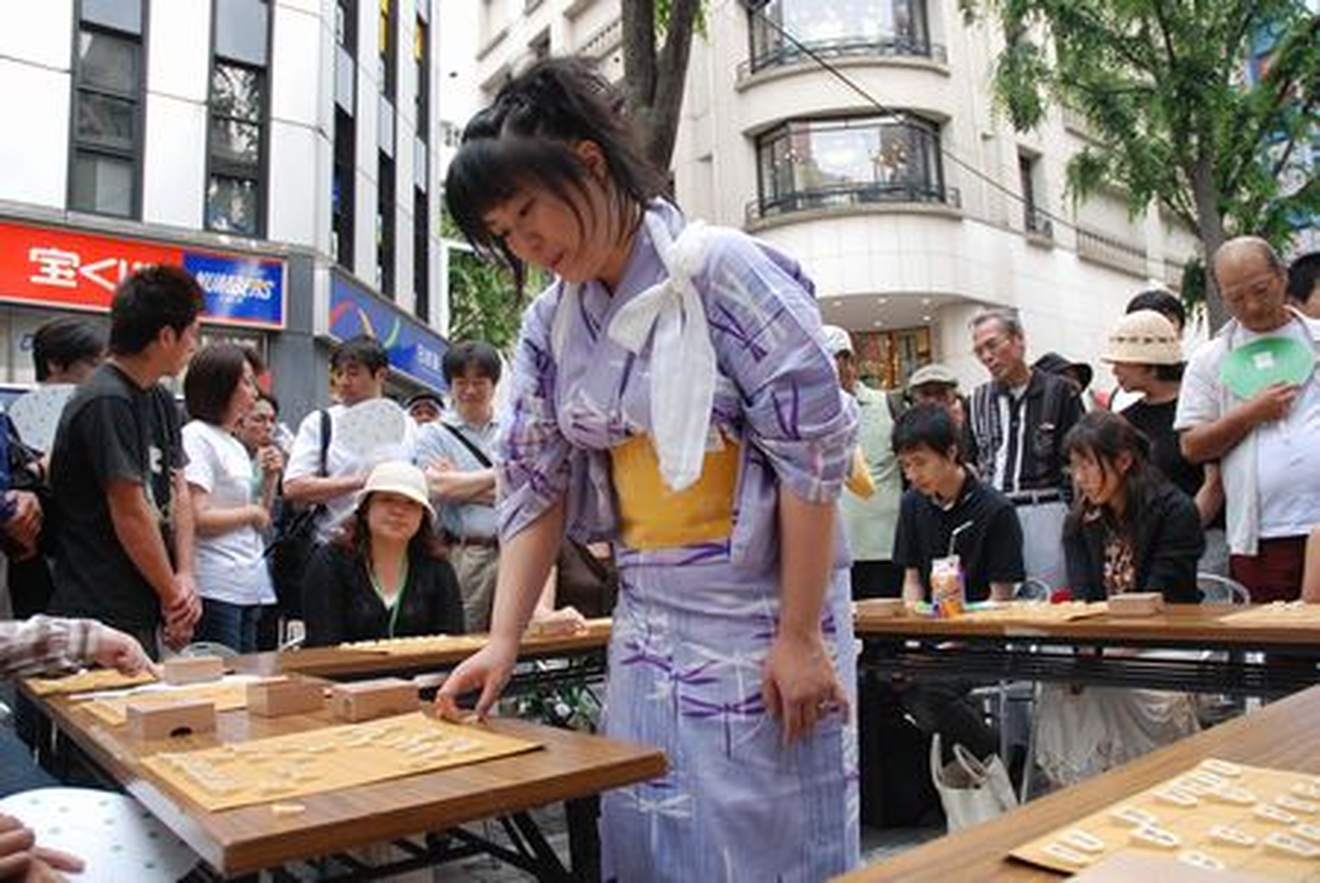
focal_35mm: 27
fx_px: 991
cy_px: 442
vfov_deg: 48.0
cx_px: 660
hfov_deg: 67.3
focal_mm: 18
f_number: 5
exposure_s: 1/100
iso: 200
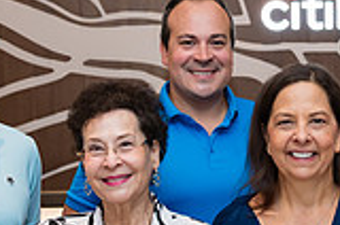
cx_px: 334
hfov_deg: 17.2
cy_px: 240
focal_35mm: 117
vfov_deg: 11.5
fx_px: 1103
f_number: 4
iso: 640
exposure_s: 1/160
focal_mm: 32
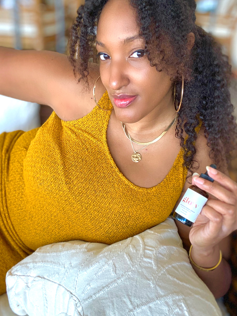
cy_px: 160
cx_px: 112
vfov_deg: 52.6
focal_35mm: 35
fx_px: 320
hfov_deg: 40.7
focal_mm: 2.71
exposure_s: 1/60
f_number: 2.2
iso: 160
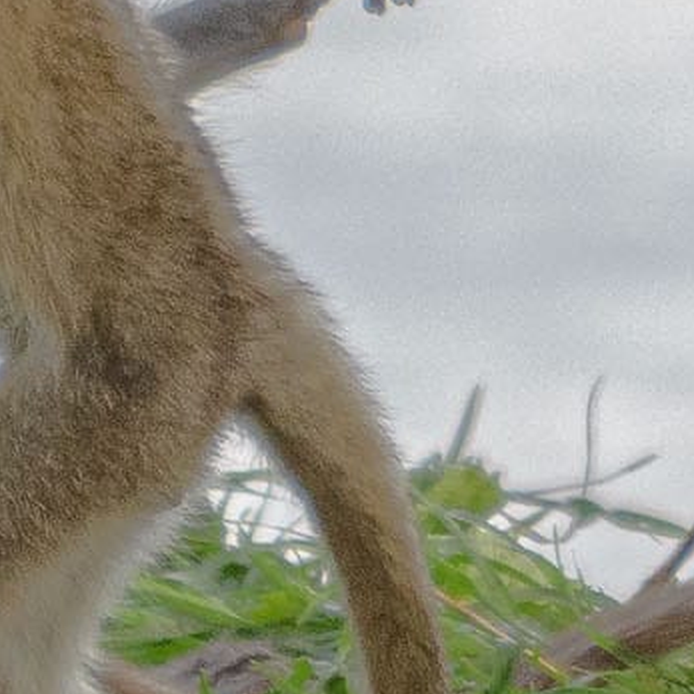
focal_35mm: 4188
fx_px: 94994
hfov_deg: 0.4
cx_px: -588
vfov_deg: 0.4
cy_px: -56
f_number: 5.6
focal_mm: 400
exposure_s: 1/320
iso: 640
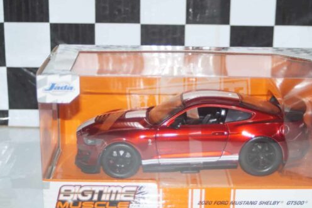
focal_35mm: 82
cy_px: 112
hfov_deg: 24.8
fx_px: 707
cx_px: 179
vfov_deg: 16.7
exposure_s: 1/125
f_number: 4.5
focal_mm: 45
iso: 640
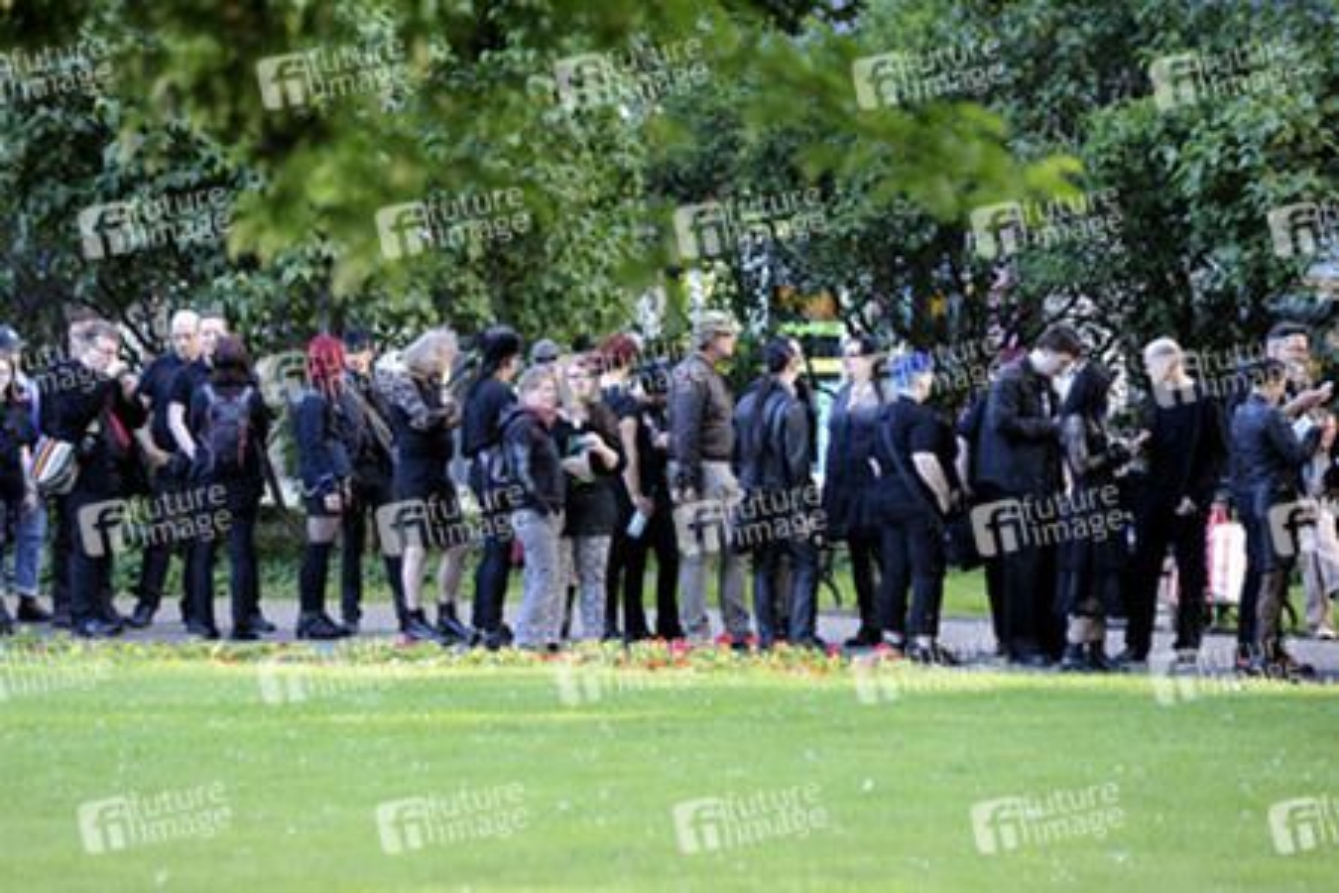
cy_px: 446
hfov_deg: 11.1
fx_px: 6880
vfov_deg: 7.4
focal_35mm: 185
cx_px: 670
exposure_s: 1/80
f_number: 5
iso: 640
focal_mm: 185
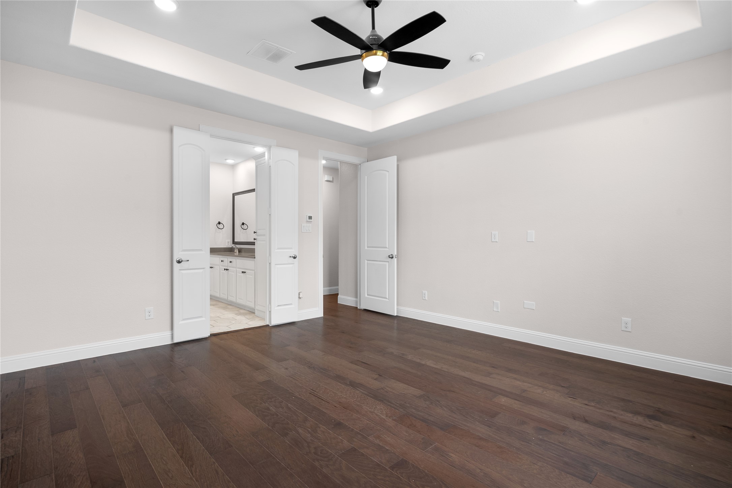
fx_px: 346
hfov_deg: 93.3
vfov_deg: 70.4
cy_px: 244
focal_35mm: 17
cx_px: 366
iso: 400
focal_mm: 17
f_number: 8
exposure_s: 1/2
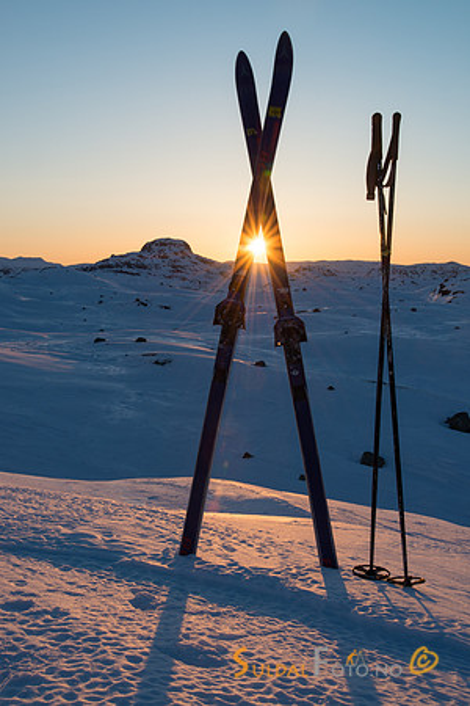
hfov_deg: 30.5
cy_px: 353
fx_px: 862
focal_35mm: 44
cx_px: 235
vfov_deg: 44.5
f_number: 22
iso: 200
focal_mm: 44
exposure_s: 1/60
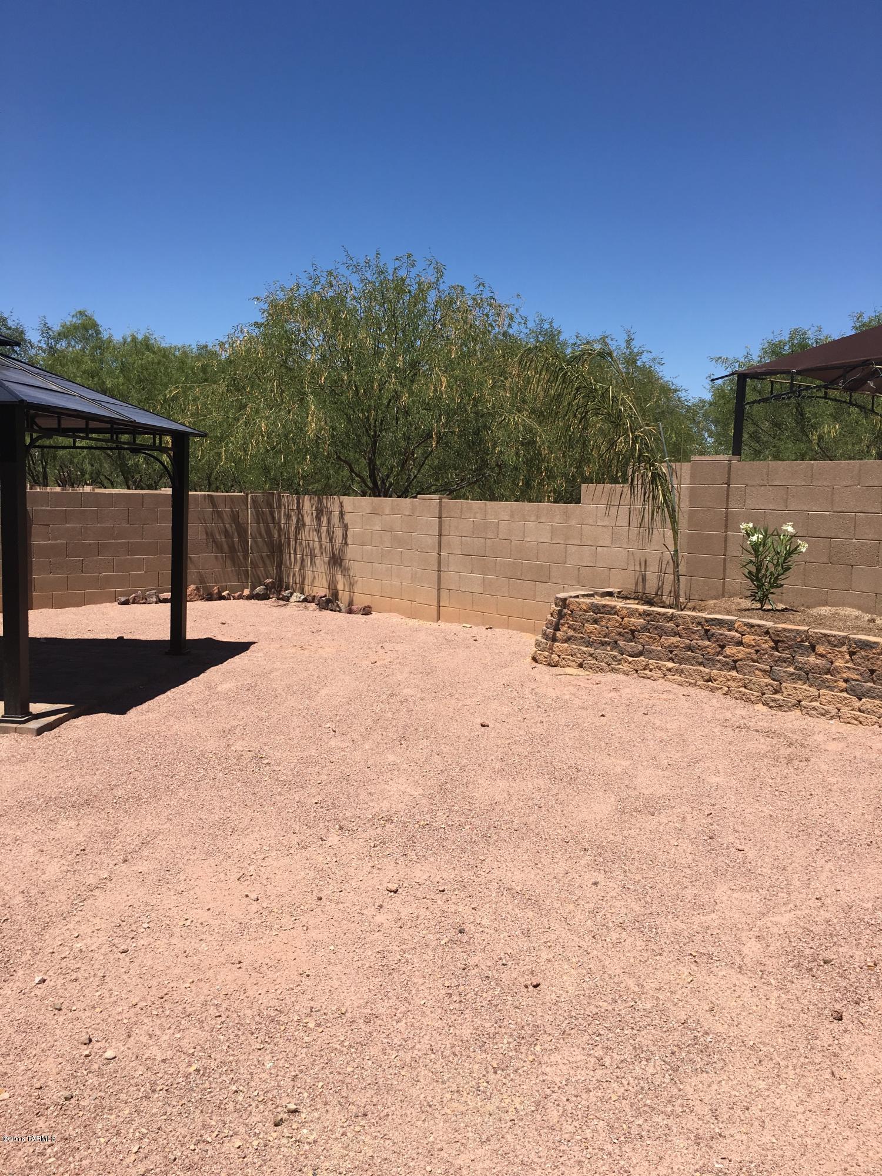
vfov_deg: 61.7
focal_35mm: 29
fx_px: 985
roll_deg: +0.0
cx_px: 441
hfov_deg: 48.2
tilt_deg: -8.8
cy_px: 588
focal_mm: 4.15
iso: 25
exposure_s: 1/1789
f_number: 2.2
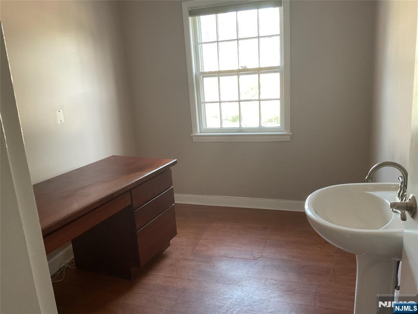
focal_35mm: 29
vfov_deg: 48.2
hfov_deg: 61.7
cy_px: 157
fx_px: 350
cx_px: 209
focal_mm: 3
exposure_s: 1/60
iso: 100
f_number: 1.8
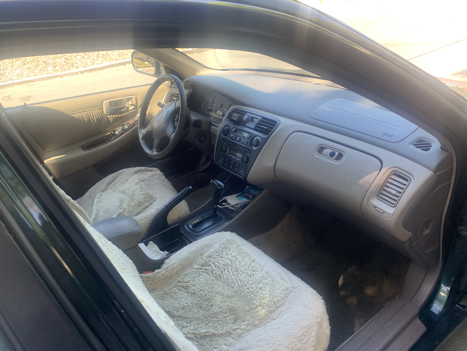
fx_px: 351
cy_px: 176
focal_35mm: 26
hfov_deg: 67.3
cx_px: 234
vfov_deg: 53.1
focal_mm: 4.25
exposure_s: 1/121
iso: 50
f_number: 1.8
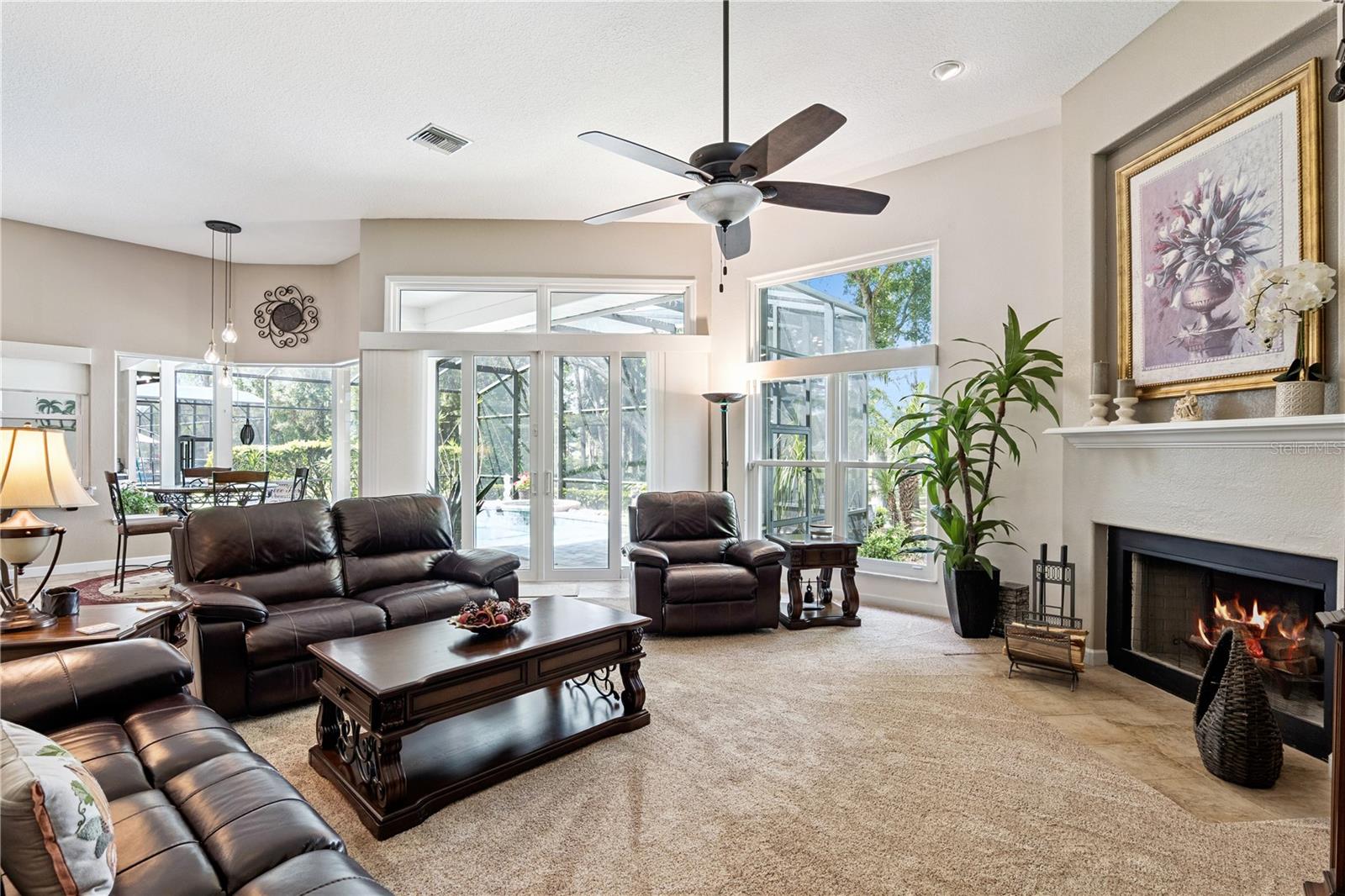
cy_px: 448
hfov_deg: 96.7
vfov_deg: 73.7
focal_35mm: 16
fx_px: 598
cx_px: 672
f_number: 10
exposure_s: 1/15
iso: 800
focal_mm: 16
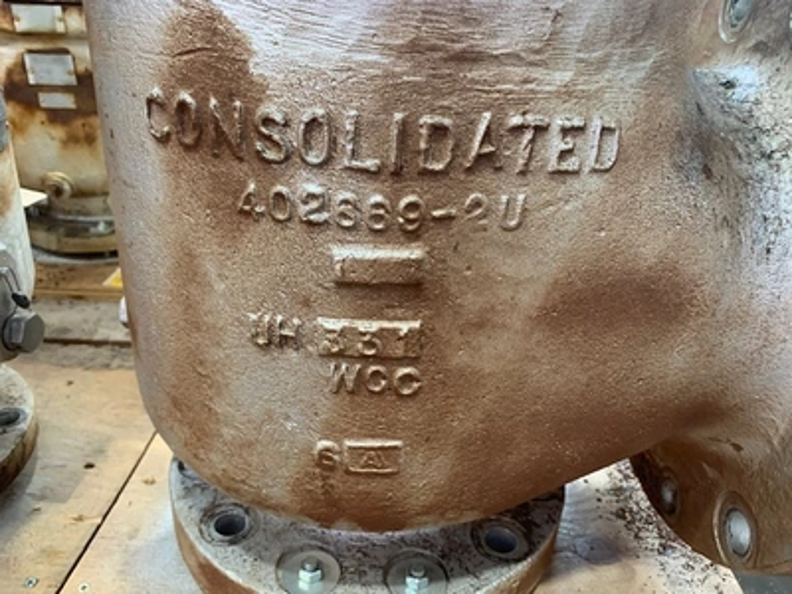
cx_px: 396
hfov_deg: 67.3
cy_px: 297
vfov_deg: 53.1
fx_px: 595
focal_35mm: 26
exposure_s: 1/60
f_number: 1.8
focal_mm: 4.25
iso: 160
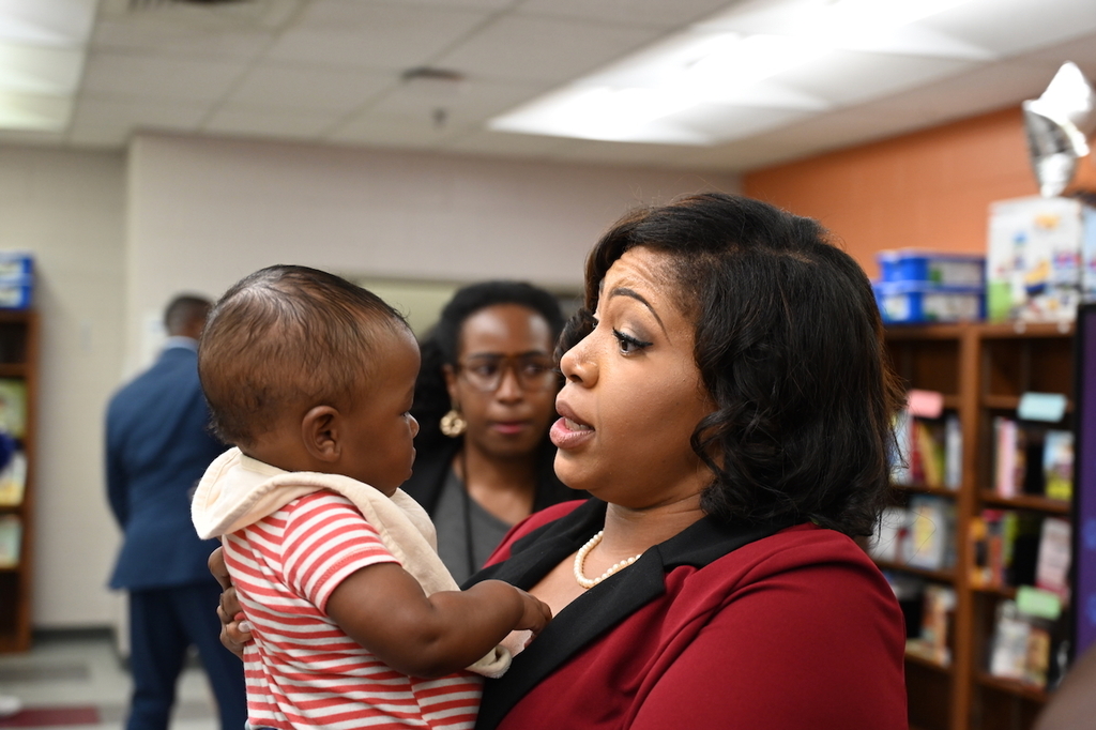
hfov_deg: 39.6
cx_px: 548
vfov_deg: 27.0
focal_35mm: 50
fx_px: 1522
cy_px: 365
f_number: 4
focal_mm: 50
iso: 2200
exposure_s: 1/200
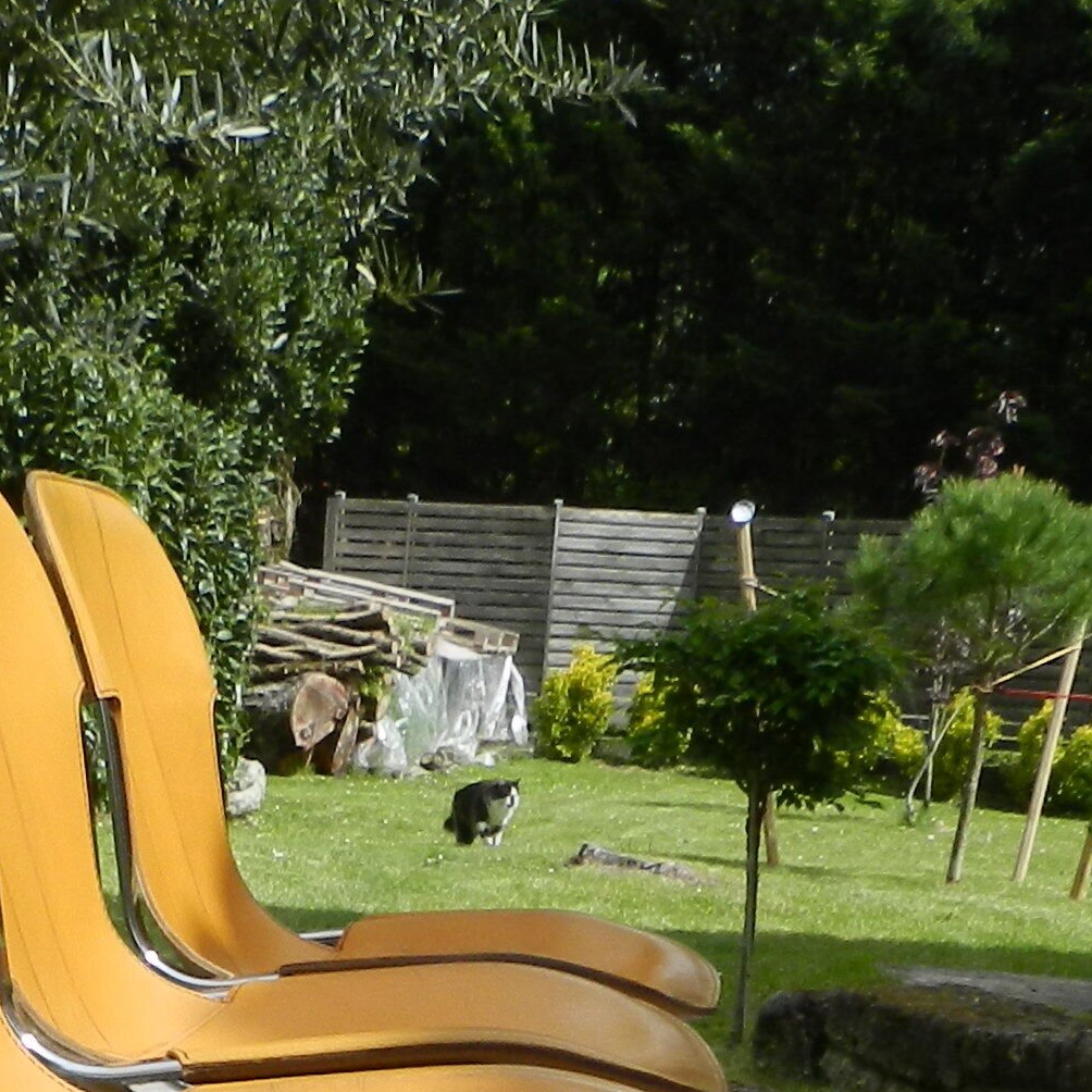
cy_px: 1551
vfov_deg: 19.2
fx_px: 2891
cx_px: 220
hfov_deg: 21.1
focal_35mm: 81
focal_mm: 4
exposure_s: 1/800
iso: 160
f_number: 4
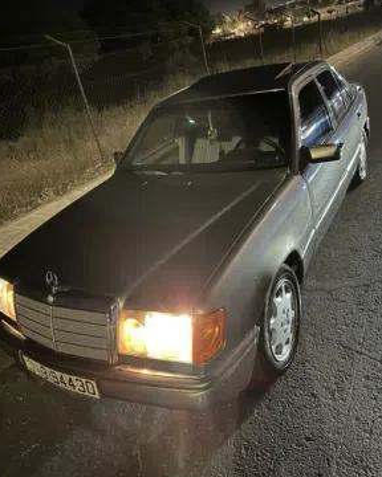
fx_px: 367
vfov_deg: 66.0
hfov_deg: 54.9
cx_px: 187
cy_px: 223
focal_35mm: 26
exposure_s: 1/17
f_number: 1.78
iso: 1250
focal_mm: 6.86
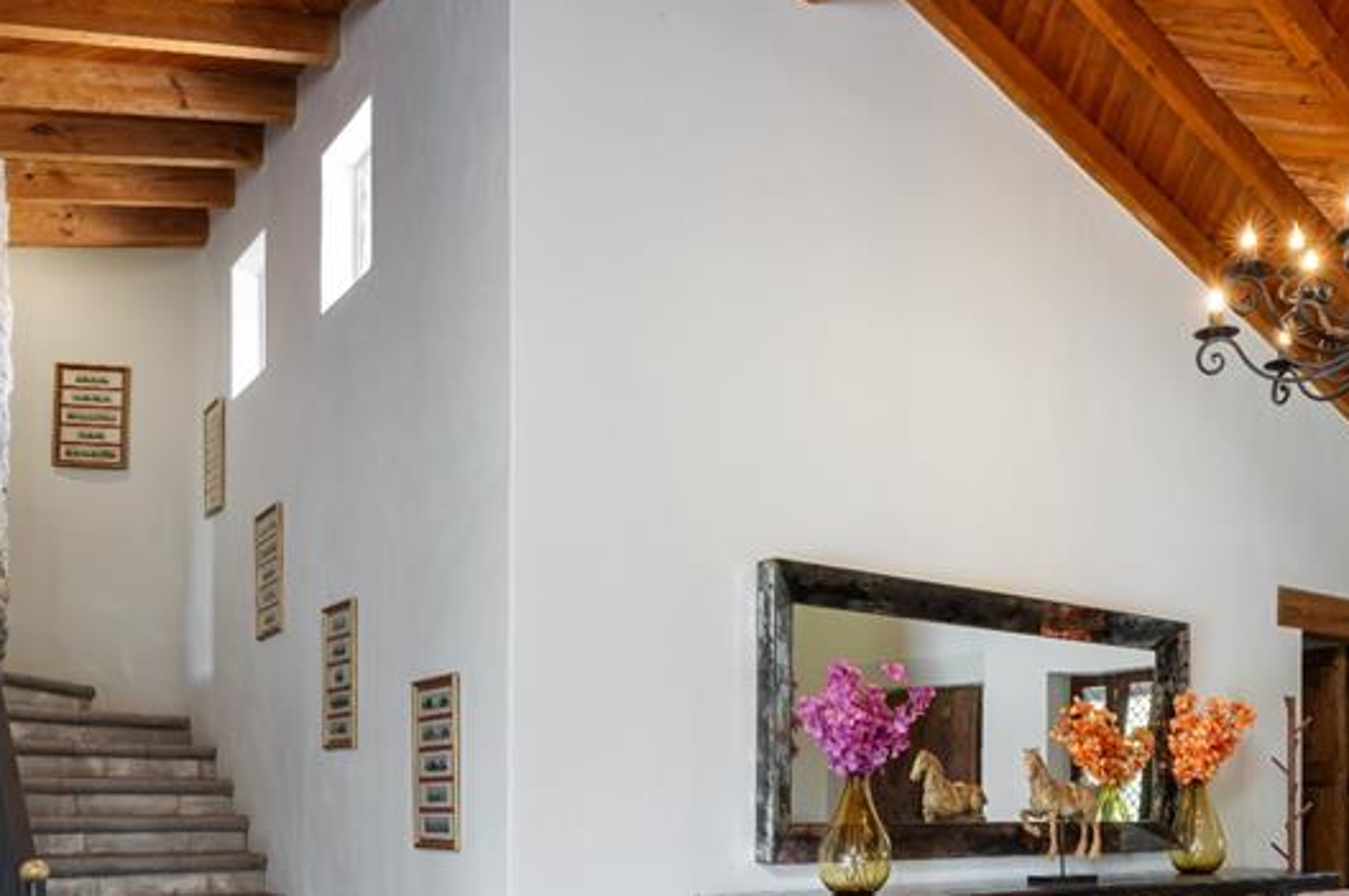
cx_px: 930
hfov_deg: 54.9
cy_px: 822
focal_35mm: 34
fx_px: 1257
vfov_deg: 36.6
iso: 400
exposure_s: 1/15
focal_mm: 17.3
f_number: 10
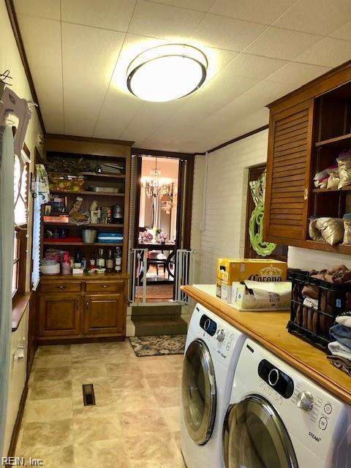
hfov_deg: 49.7
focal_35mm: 28
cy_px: 234
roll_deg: -1.9
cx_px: 176
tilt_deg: -0.5
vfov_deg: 63.4
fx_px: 379
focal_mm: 4
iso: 64
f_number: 1.8
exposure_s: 1/15
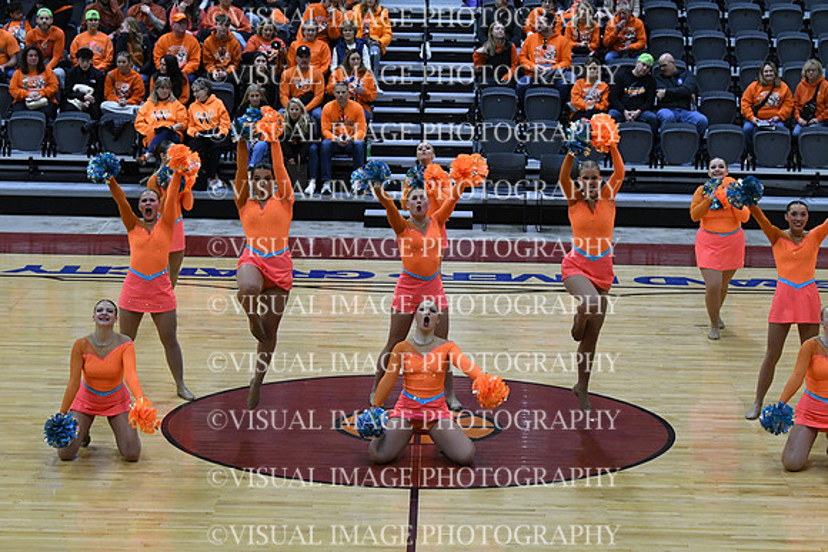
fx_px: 2415
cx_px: 414
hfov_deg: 19.5
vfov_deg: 13.0
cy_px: 276
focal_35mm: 105
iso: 4000
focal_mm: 70
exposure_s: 1/500
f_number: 4
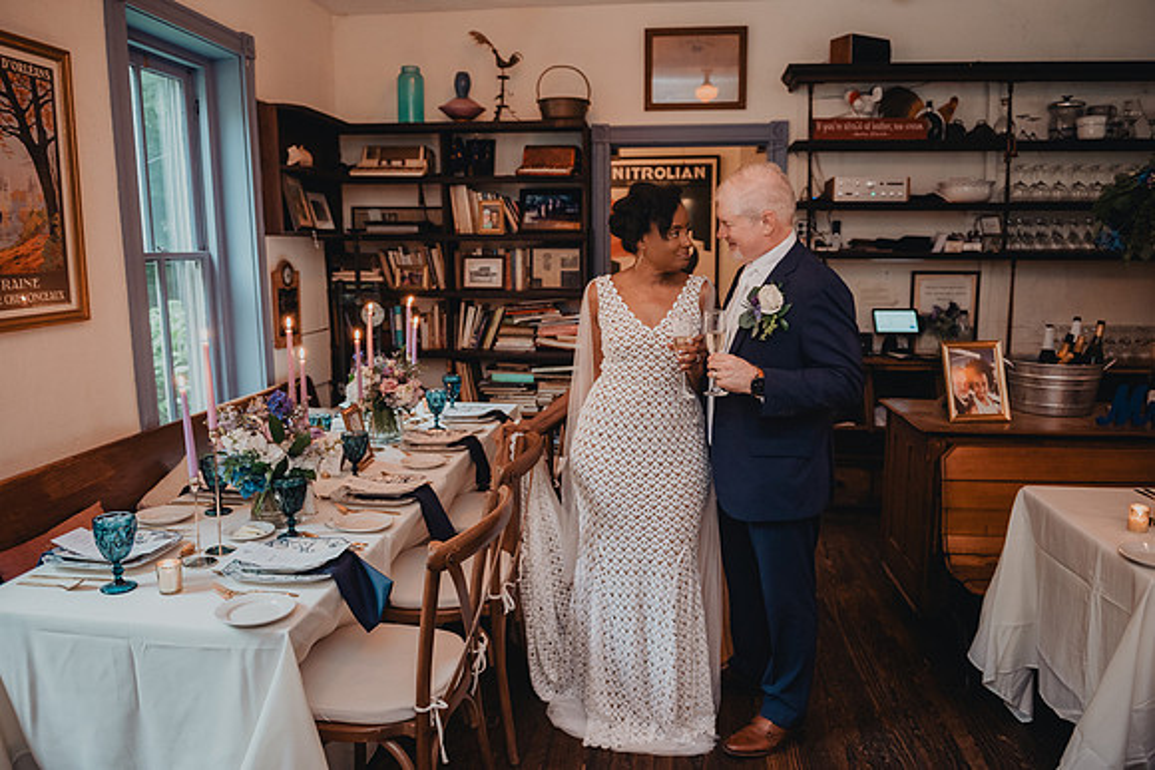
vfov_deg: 50.2
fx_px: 822
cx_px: 572
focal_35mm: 26
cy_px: 373
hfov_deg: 70.2
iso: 2000
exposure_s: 1/60
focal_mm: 24
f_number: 2.8
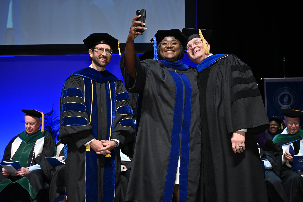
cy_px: 101
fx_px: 480
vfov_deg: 23.8
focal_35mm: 57
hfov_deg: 35.1
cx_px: 152
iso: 1250
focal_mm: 57
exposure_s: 1/200
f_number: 5.6
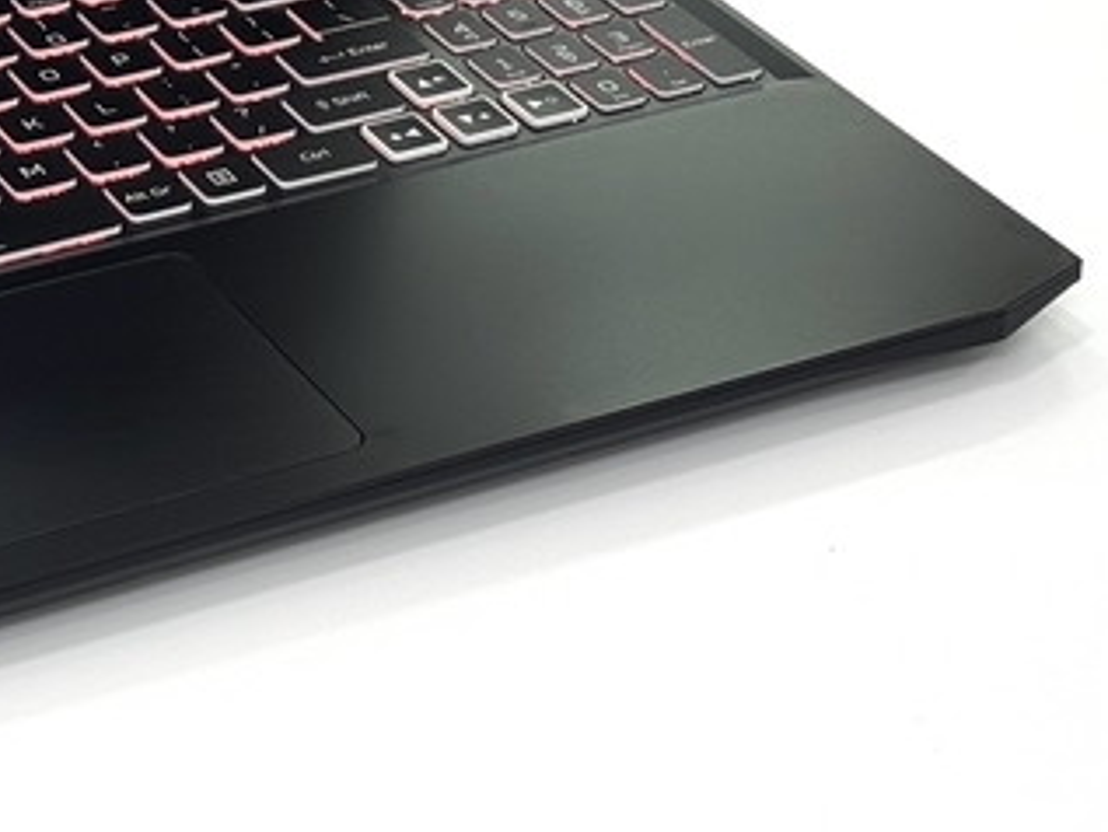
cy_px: -189
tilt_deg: -24.5
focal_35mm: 121
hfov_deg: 15.8
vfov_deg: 12.0
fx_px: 3874
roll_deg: +0.5
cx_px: -101
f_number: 1.78
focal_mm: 6.76
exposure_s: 1/100
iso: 50
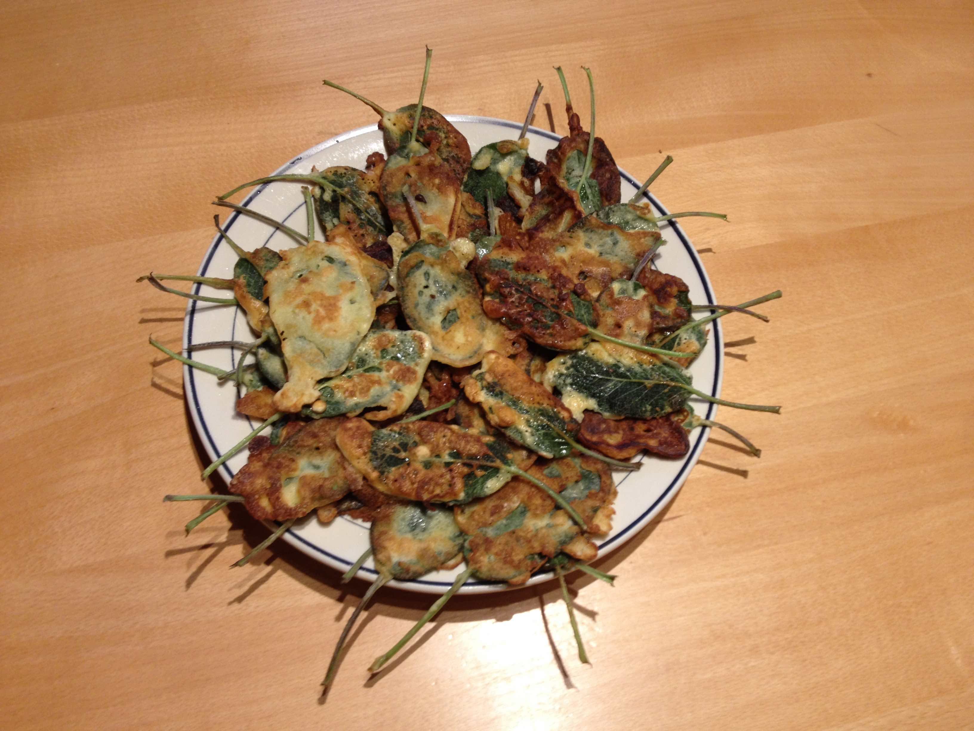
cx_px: 487
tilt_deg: -63.5
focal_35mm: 35
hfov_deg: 52.6
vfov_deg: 40.7
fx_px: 985
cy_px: 366
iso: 64
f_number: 2.4
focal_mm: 4.28
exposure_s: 1/20
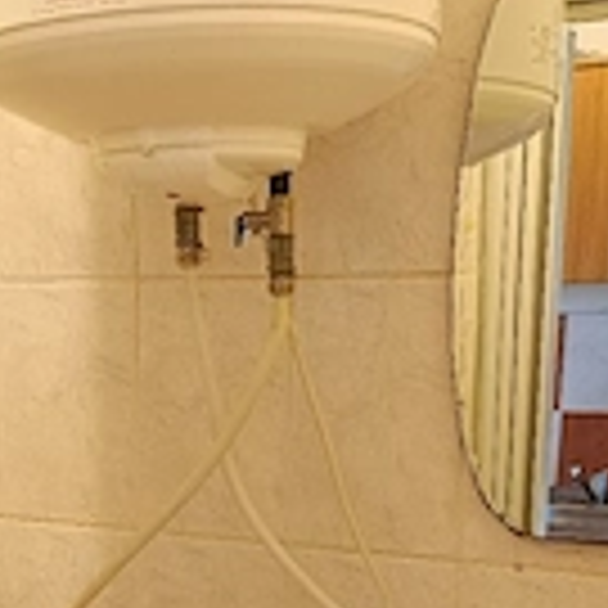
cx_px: 167
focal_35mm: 63
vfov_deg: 25.7
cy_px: 635
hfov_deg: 27.0
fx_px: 1252
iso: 456
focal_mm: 5.59
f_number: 1.88
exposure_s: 1/50.3
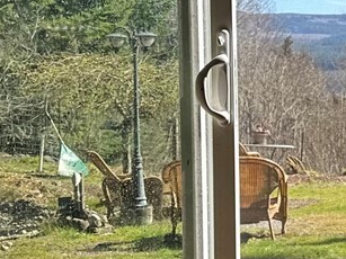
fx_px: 1249
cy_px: 72
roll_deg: +1.6
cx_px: 533
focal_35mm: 125
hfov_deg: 14.6
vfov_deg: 11.8
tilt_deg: -0.4
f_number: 1.78
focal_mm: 6.86
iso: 80
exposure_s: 1/1198
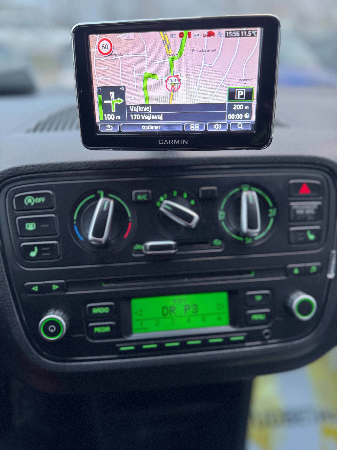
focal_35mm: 24
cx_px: 168
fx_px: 312
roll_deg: -2.3
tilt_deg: -26.0
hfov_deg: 56.8
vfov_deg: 71.6
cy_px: 225
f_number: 1.78
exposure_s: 1/60
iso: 640
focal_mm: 6.76
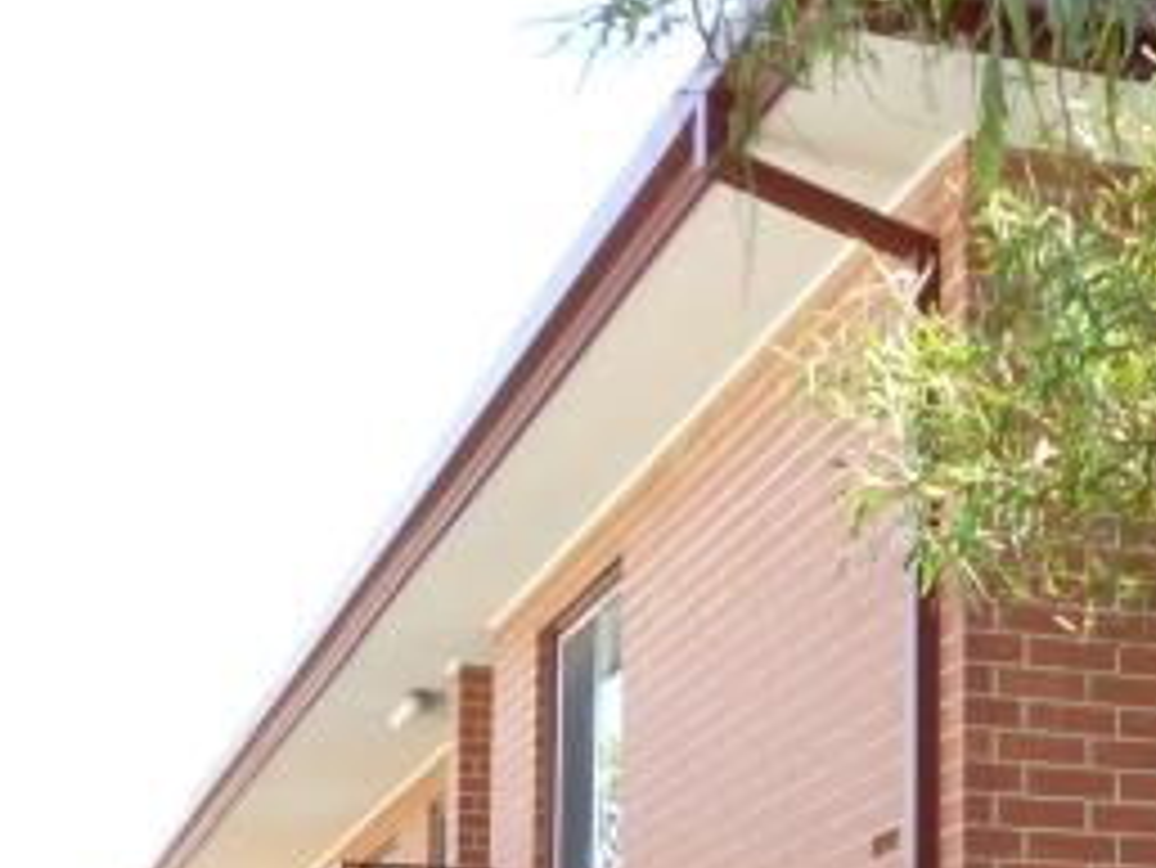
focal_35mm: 87
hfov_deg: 21.0
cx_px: 1372
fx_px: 2907
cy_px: 976
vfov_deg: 16.4
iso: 100
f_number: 3.1
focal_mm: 5
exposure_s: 1/125
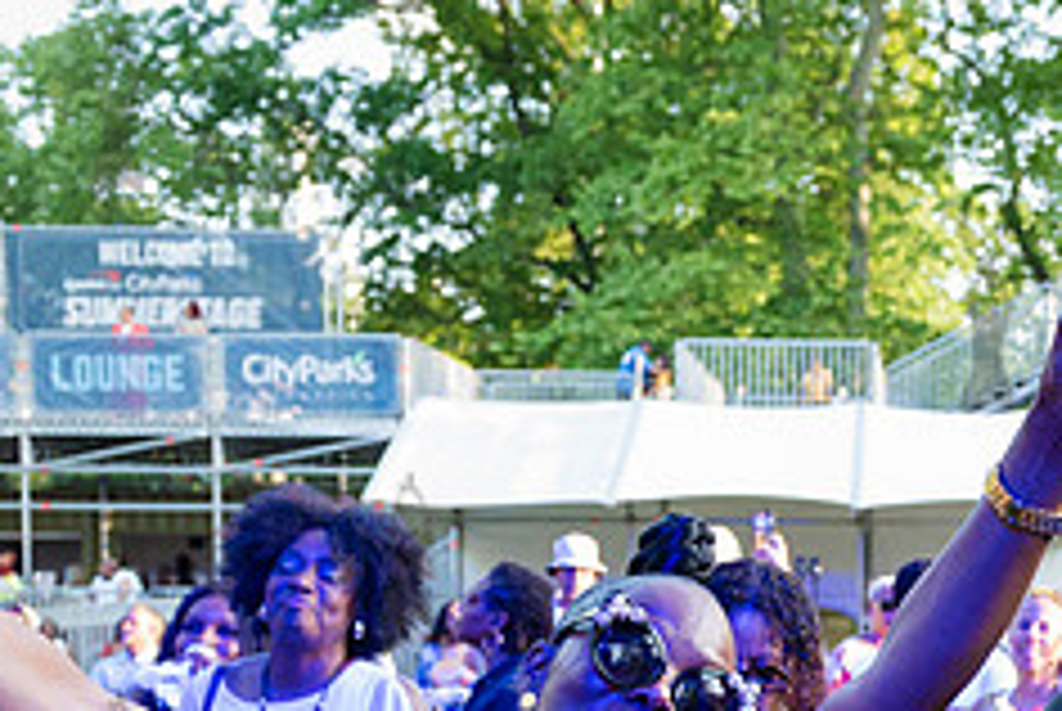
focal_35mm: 70
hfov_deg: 27.4
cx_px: 1026
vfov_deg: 18.8
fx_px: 2068
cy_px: 766
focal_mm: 27
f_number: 3.5
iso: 1000
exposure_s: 1/250
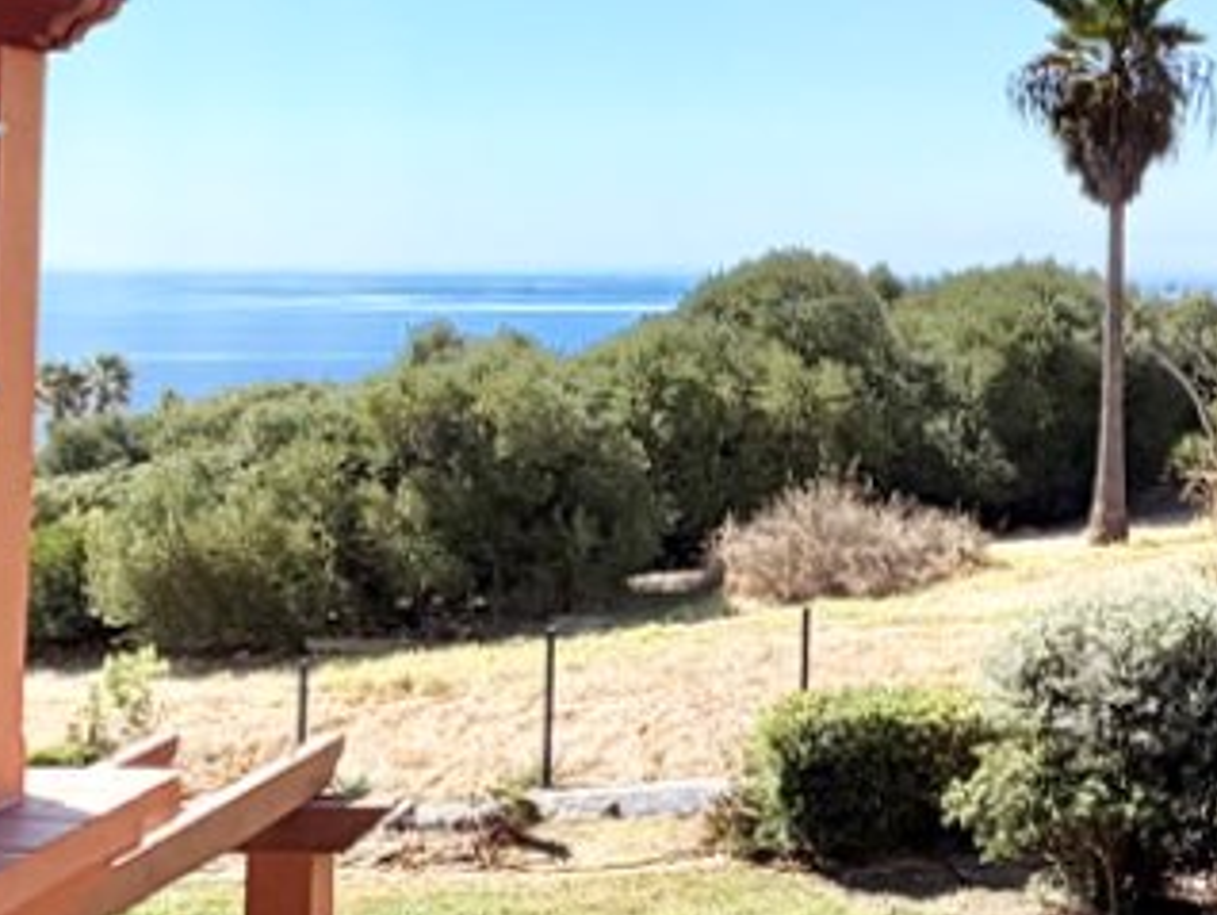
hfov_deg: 27.3
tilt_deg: +2.7
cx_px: 1282
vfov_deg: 21.9
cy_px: 147
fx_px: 2322
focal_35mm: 66
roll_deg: -0.3
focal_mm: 2.22
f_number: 2.2
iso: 20
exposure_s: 1/914
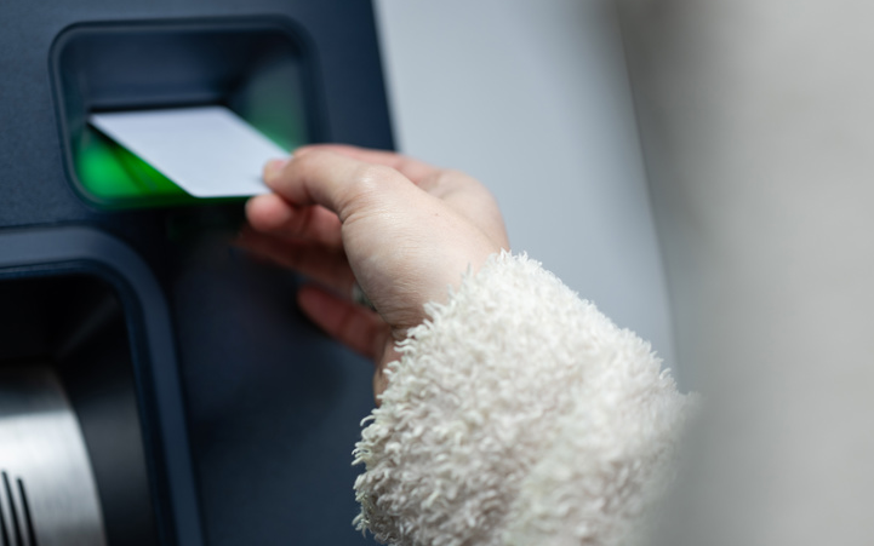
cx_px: 407
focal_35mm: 123
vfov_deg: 10.7
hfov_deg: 17.0
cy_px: 281
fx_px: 2930
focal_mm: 85
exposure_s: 1/400
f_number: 1.8
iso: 160
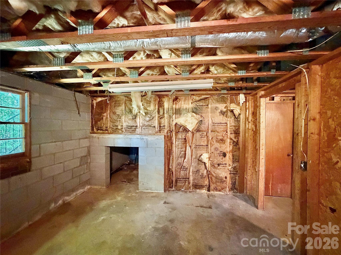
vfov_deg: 85.7
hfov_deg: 102.1
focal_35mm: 14
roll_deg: -0.1
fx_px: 138
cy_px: 128
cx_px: 170
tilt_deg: -0.5
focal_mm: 2.22
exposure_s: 1/30
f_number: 2.2
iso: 1600
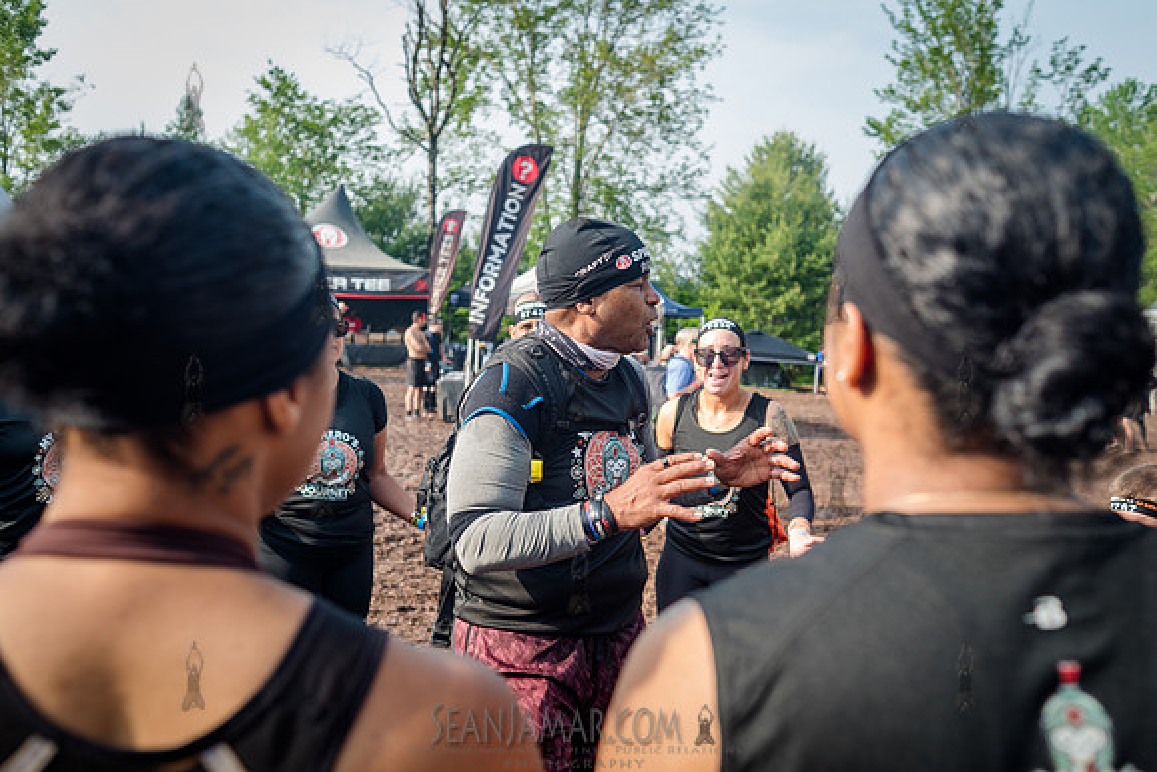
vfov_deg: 37.3
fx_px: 1144
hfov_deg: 53.6
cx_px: 578
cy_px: 386
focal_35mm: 36
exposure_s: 1/500
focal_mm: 35
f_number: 4.5
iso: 250
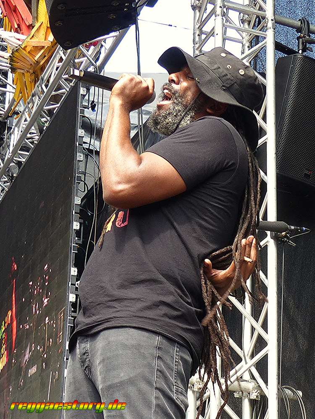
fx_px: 485
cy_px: 210
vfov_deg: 46.8
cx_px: 158
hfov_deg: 36.0
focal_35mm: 40
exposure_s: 1/125
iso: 100
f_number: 3.2
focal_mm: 7.1
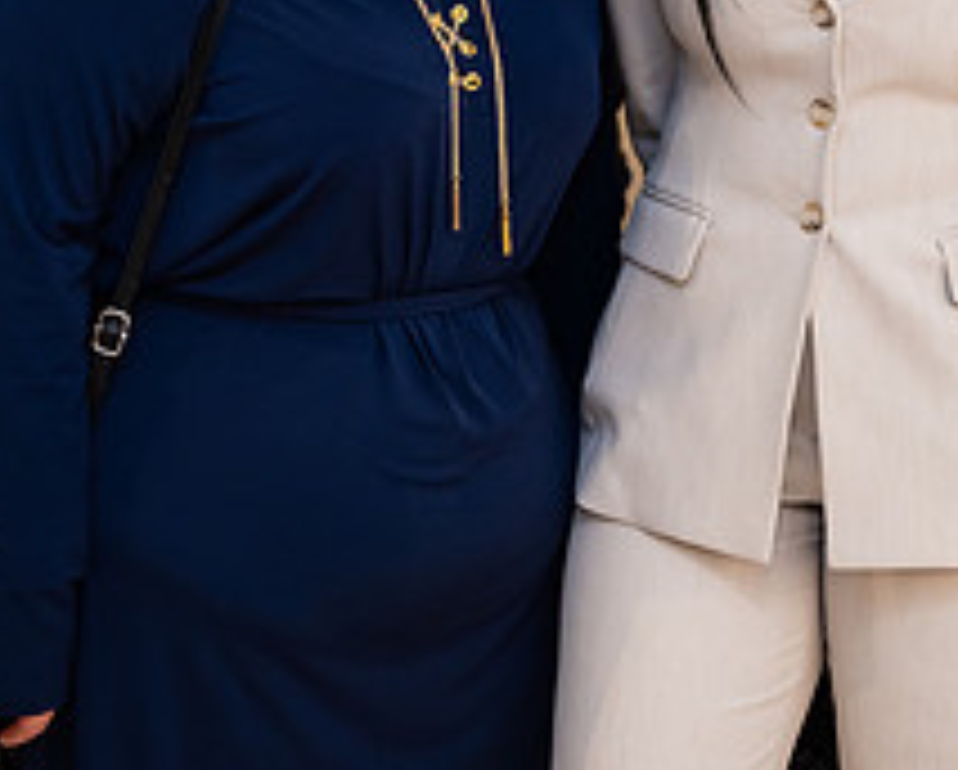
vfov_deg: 16.1
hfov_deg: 20.1
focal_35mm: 93
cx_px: 882
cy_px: -88
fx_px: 2640
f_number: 3.2
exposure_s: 1/200
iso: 800
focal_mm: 36
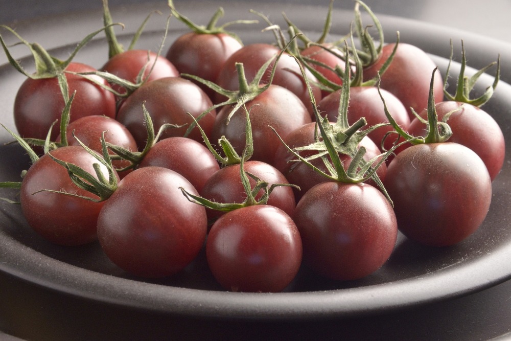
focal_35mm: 158
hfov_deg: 13.0
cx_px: 256
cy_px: 170
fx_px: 2236
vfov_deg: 8.7
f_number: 18
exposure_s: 1/100
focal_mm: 105
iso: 1000
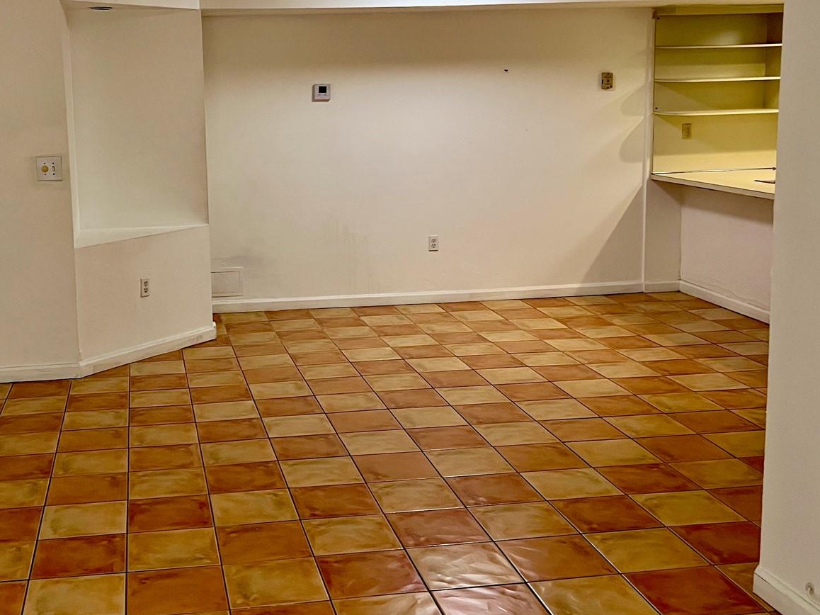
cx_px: 271
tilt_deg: -7.1
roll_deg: +1.5
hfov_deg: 40.7
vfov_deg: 31.4
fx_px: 1089
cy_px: 255
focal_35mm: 46
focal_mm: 5.7
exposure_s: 1/60
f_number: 1.5
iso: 80
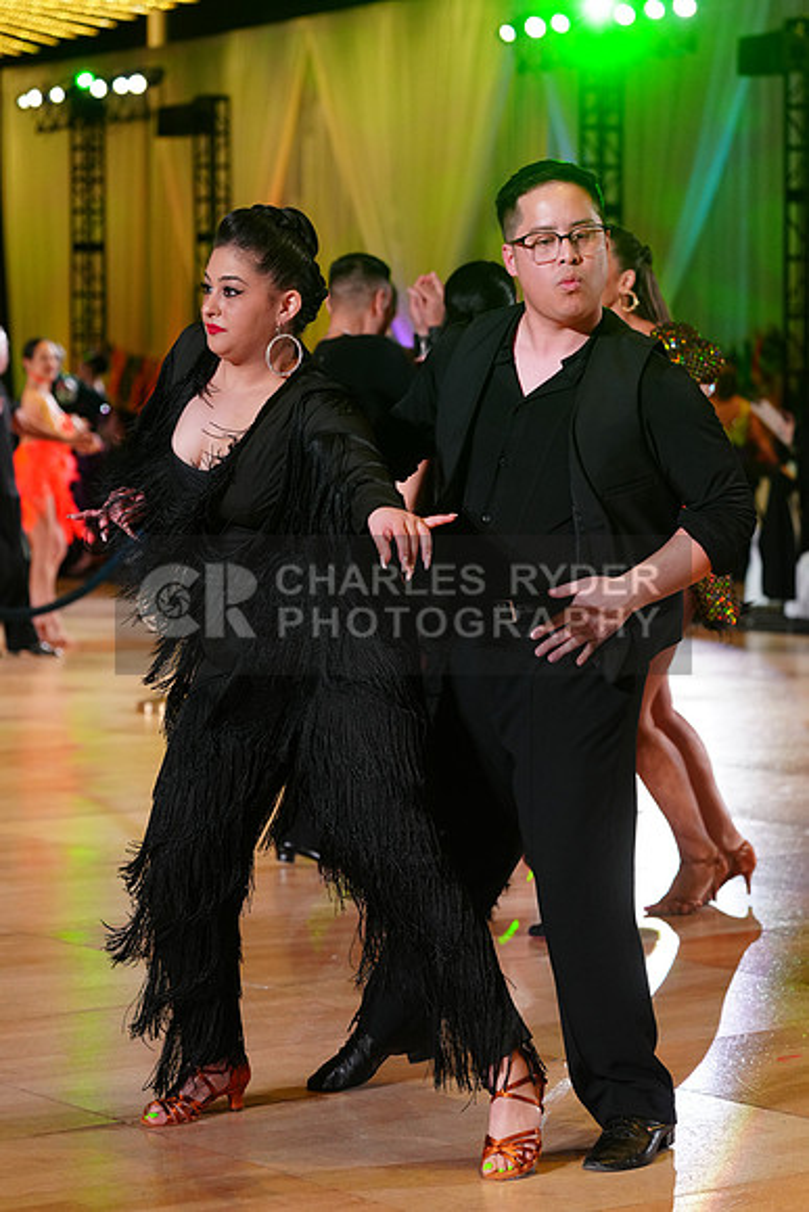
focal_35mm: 94
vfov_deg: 21.7
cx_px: 404
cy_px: 606
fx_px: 3166
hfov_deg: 14.6
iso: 2500
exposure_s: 1/400
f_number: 4
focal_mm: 94
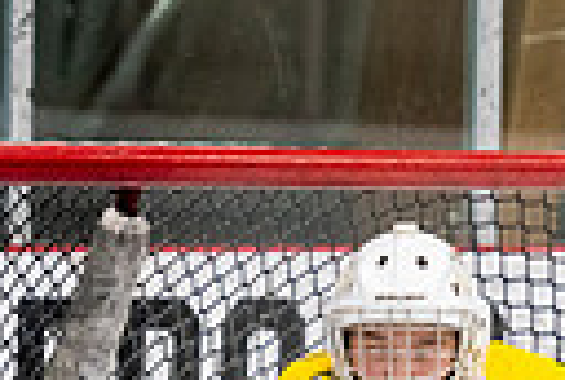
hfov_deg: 2.6
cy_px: 608
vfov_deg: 1.7
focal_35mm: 804
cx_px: 404
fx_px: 12648
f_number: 3.2
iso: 2500
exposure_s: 1/640
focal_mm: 135
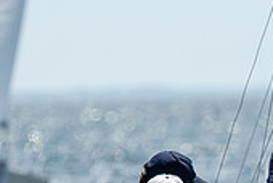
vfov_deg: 0.9
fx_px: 11630
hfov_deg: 1.3
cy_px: 275
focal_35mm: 1531
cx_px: 230
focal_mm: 300
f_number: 5
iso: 320
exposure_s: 1/3200
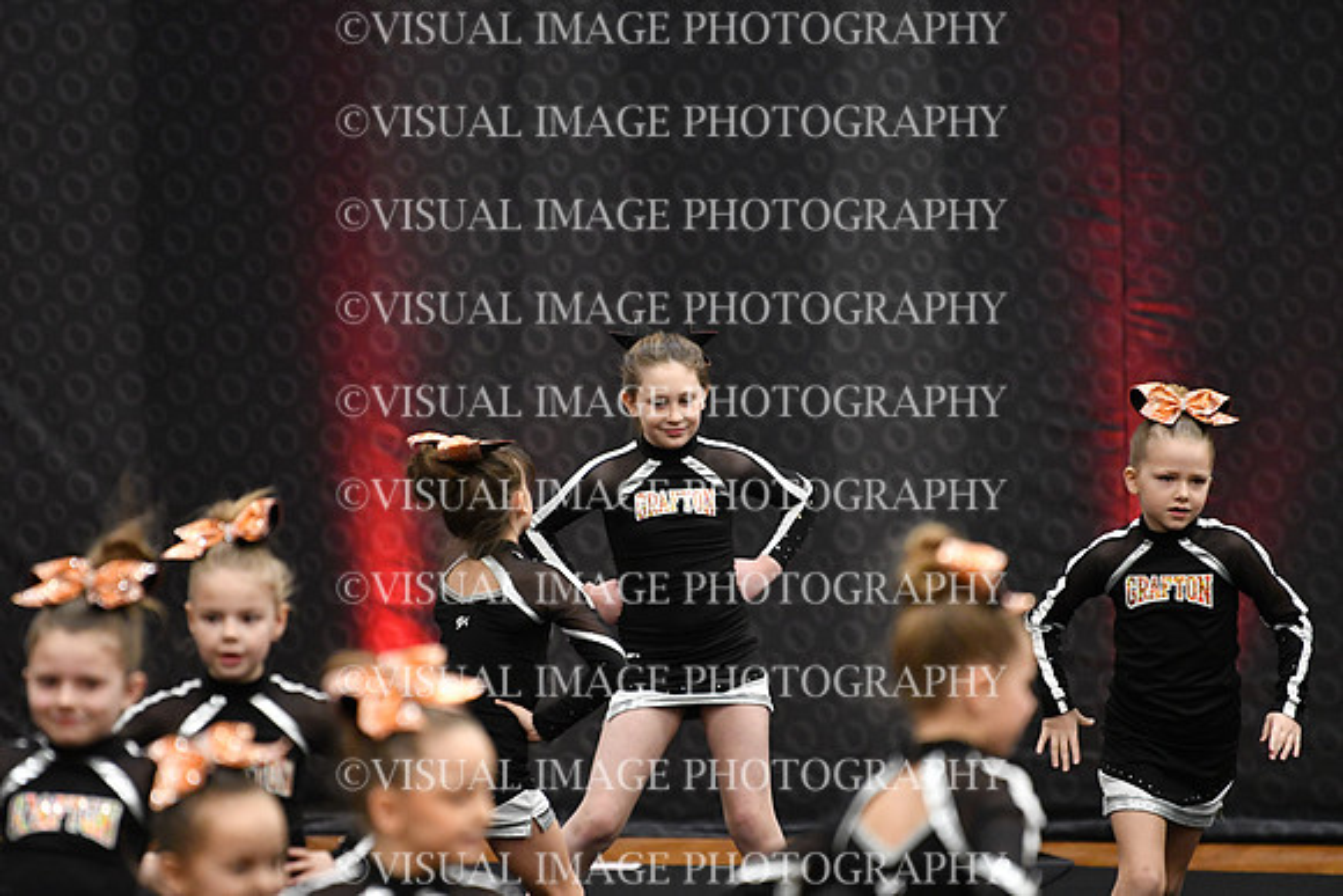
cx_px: 672
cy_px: 448
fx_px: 11194
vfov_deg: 4.6
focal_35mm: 300
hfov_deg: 6.9
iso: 5000
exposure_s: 1/800
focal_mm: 200
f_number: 2.8
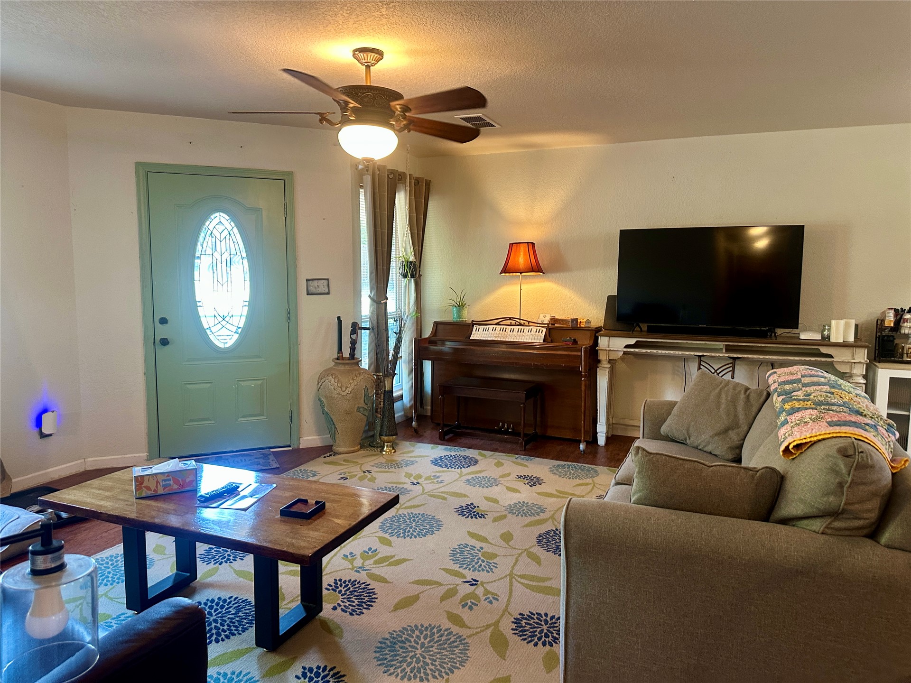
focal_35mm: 24
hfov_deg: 71.6
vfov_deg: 56.8
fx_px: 632
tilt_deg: -4.7
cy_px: 342
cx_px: 456
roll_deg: -1.1
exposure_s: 1/60
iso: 250
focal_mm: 6.86
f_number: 1.78
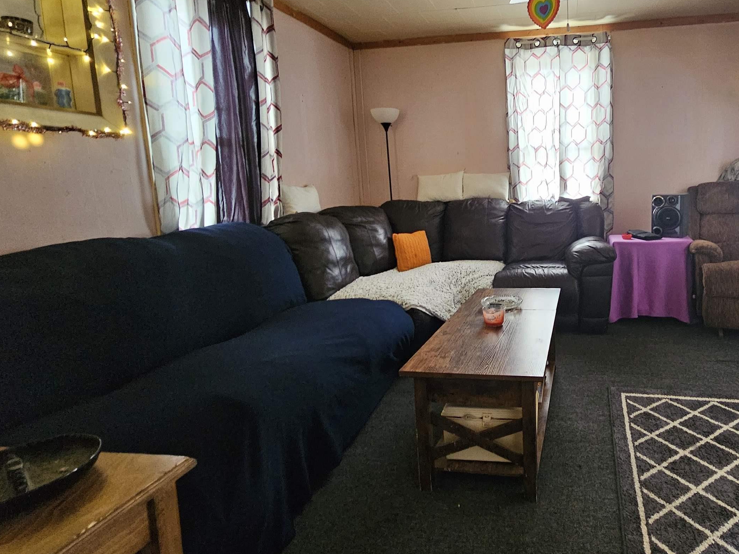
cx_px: 505
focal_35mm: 19
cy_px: 237
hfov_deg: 81.2
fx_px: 406
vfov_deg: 68.3
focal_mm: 2.2
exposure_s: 1/30
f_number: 2.2
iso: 500
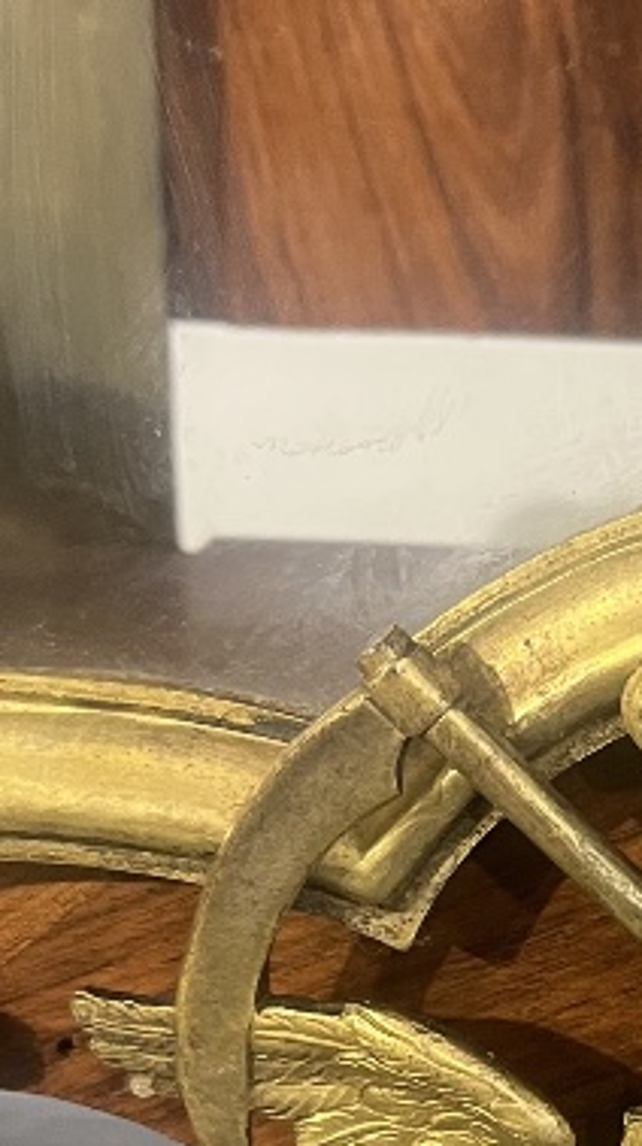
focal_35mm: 90
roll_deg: -1.3
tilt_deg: -23.5
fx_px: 2730
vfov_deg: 22.9
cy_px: 1091
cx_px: 878
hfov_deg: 12.9
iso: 250
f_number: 1.6
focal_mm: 5.1
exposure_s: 1/50
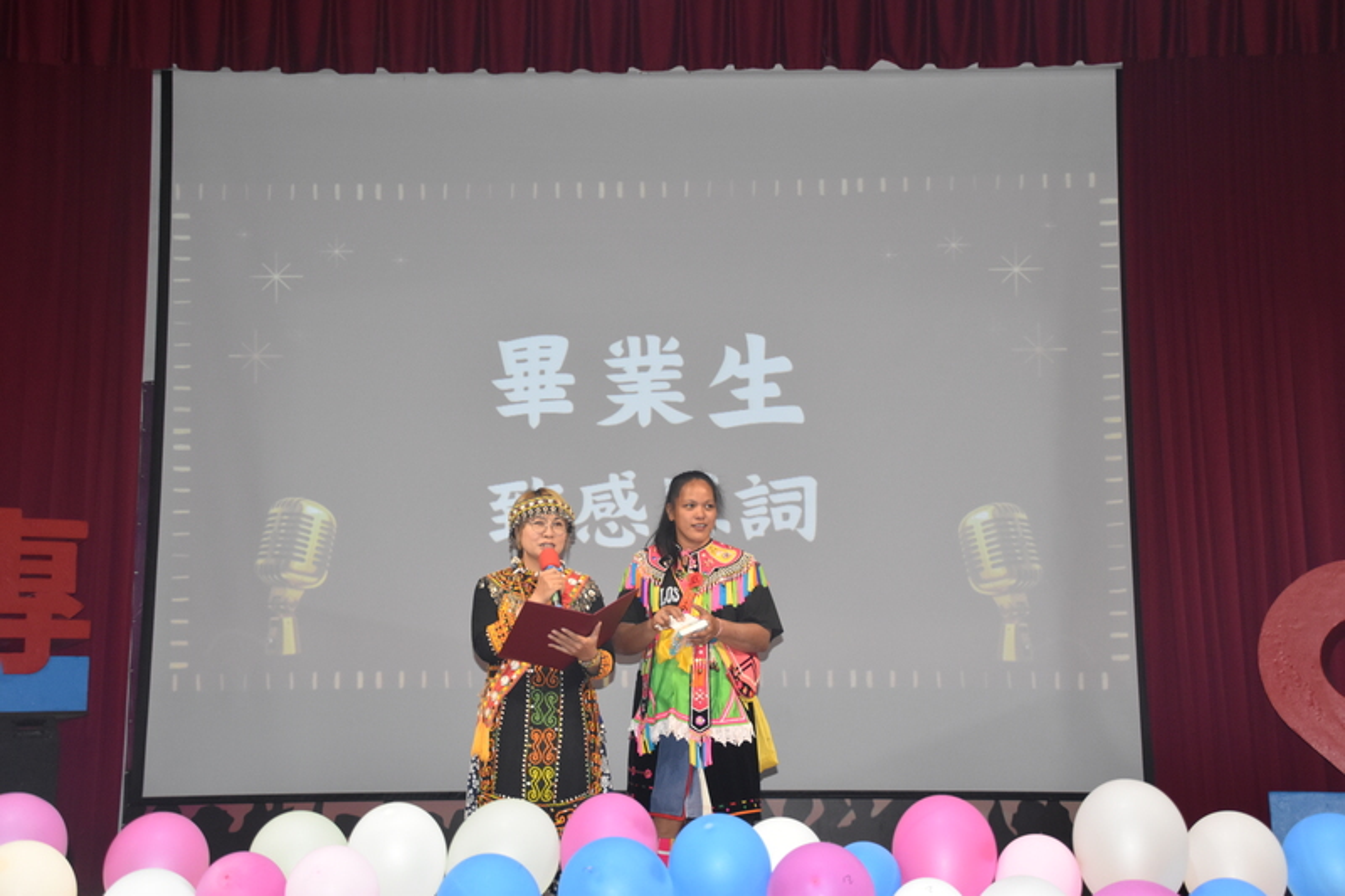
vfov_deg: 25.7
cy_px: 448
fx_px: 1961
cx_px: 672
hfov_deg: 37.9
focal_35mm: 52
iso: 1600
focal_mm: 35
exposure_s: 1/60
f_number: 4.2
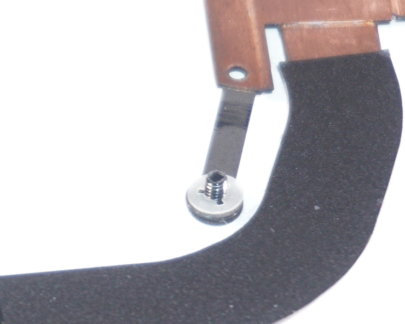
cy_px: 128
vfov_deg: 5.4
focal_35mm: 286
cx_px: -223
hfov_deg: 6.7
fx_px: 3428
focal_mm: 50
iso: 640
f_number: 5.6
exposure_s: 1/160
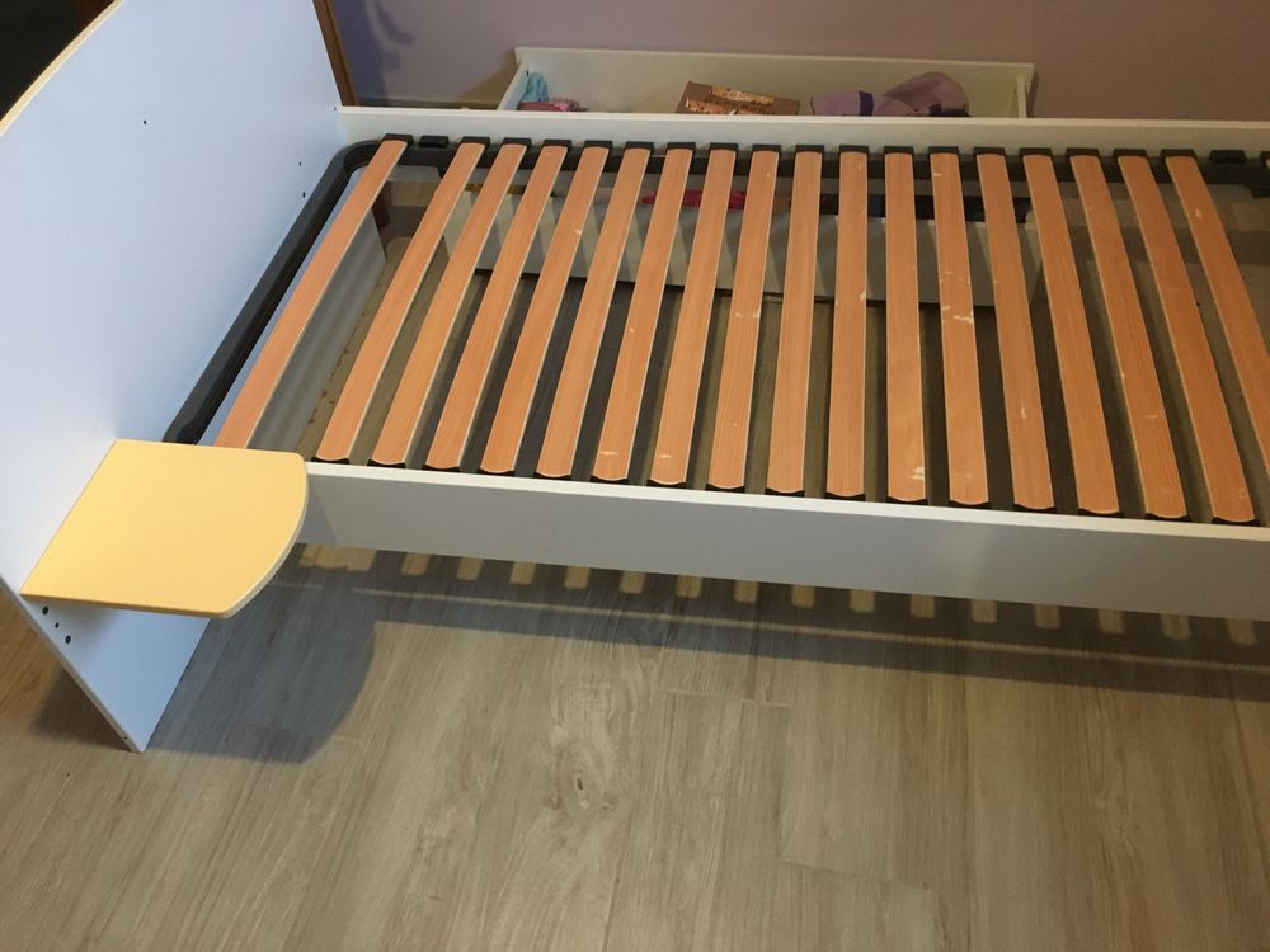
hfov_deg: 61.7
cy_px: 476
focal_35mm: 29
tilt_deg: -47.6
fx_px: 1064
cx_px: 635
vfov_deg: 48.2
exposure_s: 1/17
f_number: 2.2
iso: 200
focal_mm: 4.15
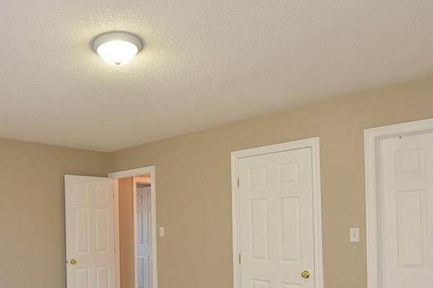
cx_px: 117
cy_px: 222
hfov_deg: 59.2
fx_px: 361
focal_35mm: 30
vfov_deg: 42.1
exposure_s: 1/60
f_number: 6.3
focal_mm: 16
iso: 500
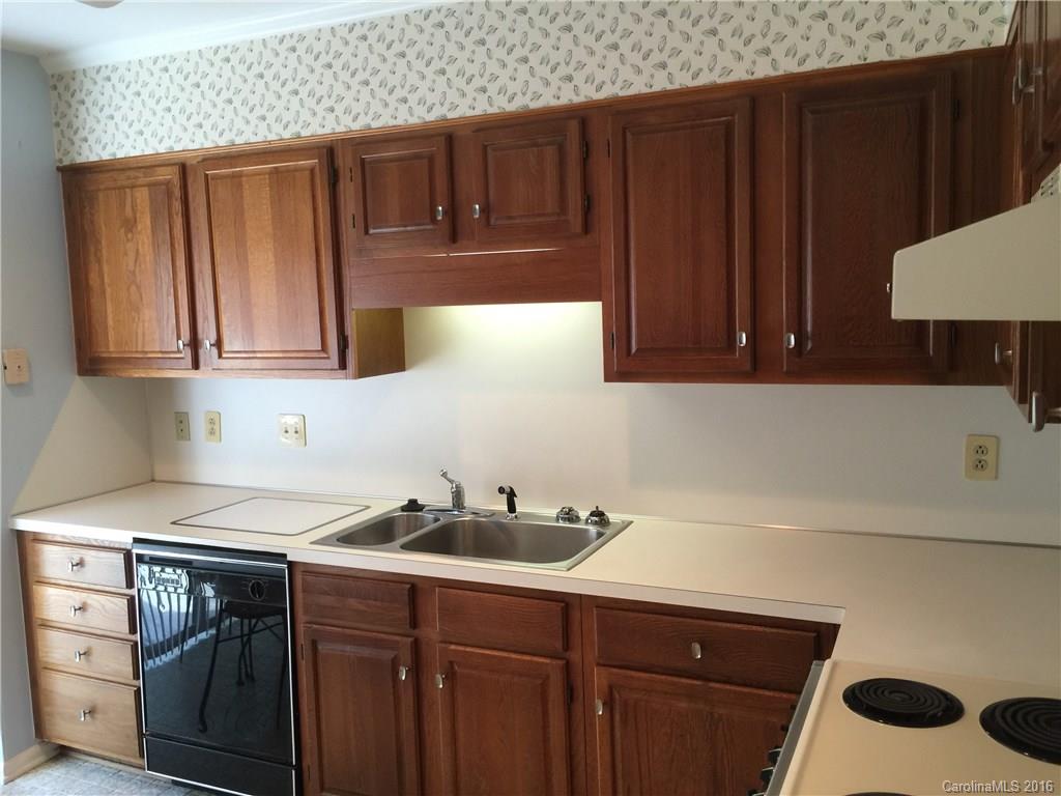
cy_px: 398
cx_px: 530
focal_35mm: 29
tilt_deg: -6.0
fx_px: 889
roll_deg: +0.8
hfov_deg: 61.7
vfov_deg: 48.2
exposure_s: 1/15
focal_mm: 4.15
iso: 32
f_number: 2.2
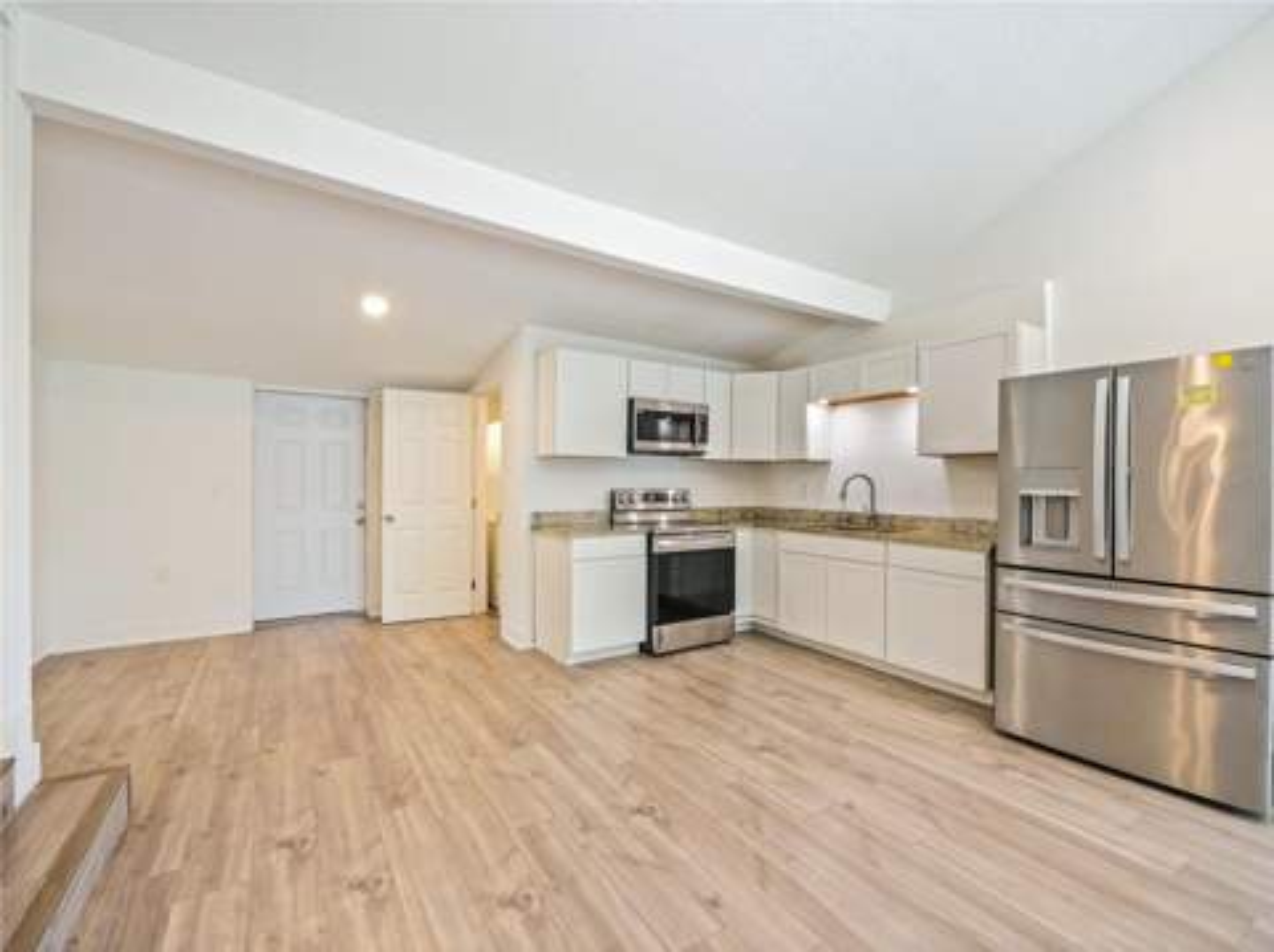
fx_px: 515
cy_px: 476
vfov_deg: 85.6
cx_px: 637
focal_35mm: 14
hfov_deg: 102.1
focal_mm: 7
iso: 2500
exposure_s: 1/60
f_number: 4
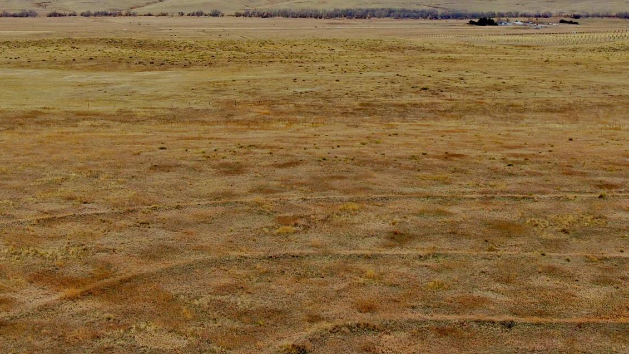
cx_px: 385
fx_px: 1234
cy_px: 26
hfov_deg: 28.5
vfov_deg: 16.1
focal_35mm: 74
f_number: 3.8
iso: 100
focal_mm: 8.6
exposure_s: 1/200
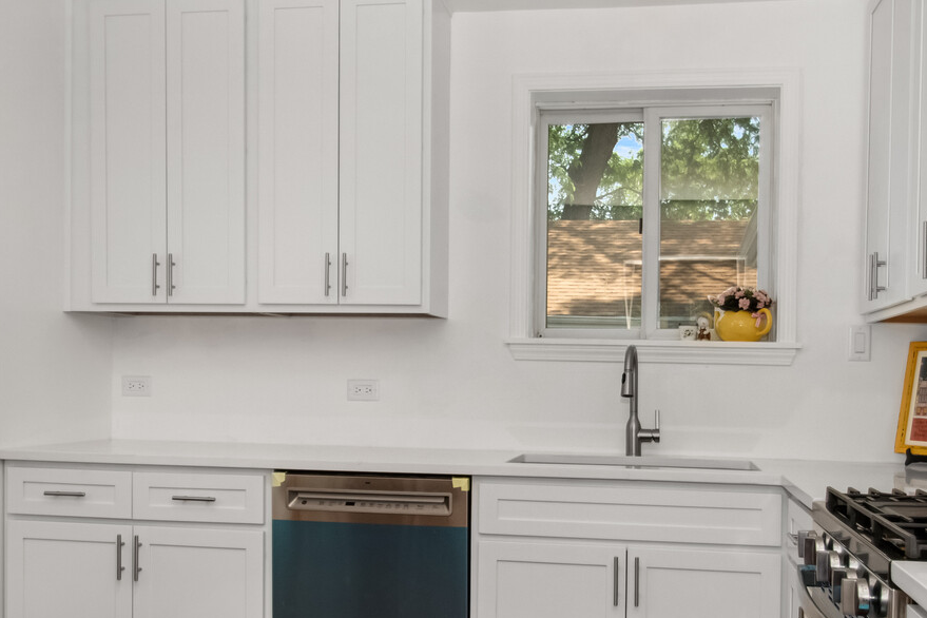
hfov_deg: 54.3
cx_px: 522
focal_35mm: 35
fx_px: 901
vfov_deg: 37.7
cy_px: 374
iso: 400
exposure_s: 1/1250
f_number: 8
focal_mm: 13
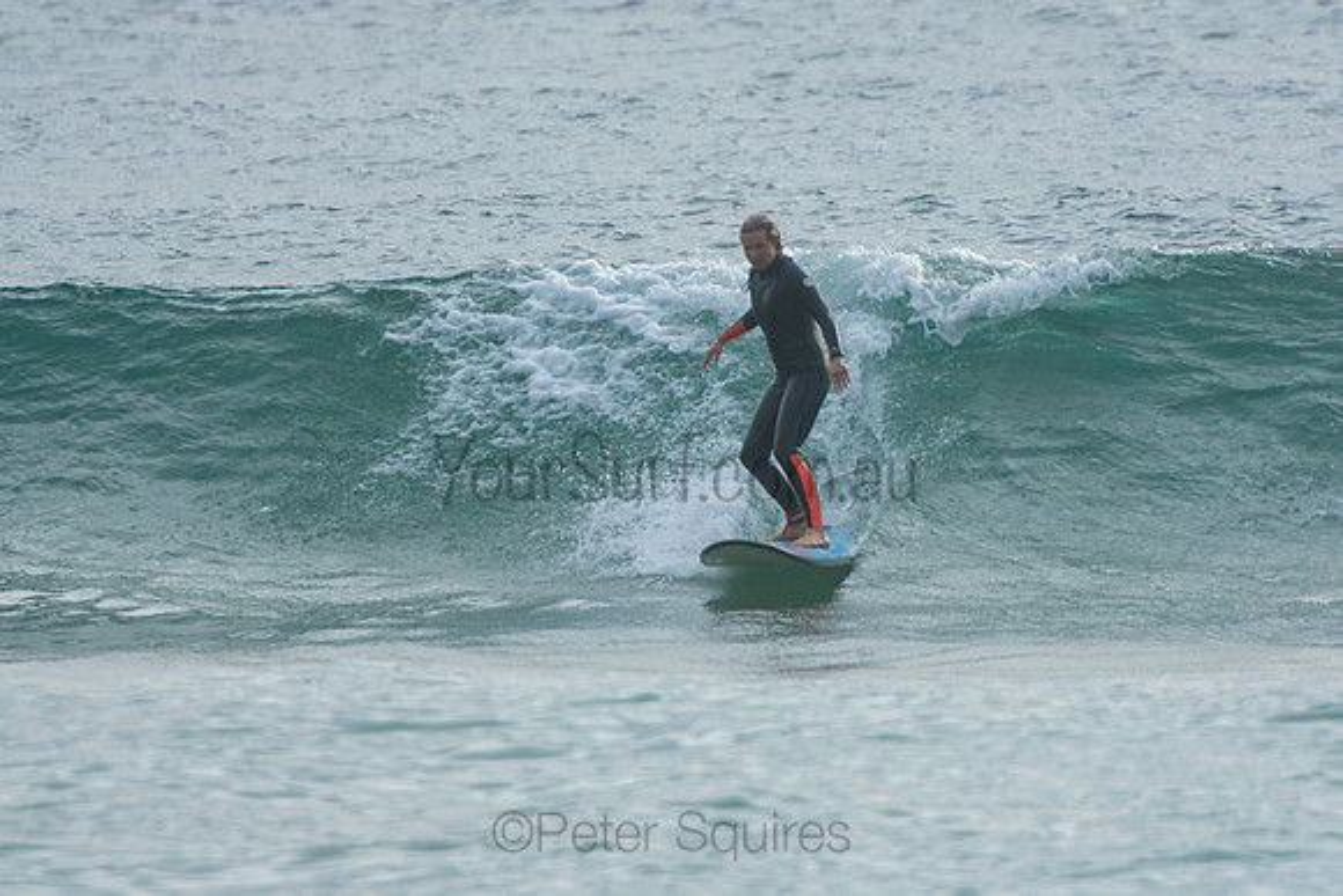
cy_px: 438
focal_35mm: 690
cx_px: 767
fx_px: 25737
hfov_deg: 3.0
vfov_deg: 2.0
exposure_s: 1/1000
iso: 360
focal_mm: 400
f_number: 5.6
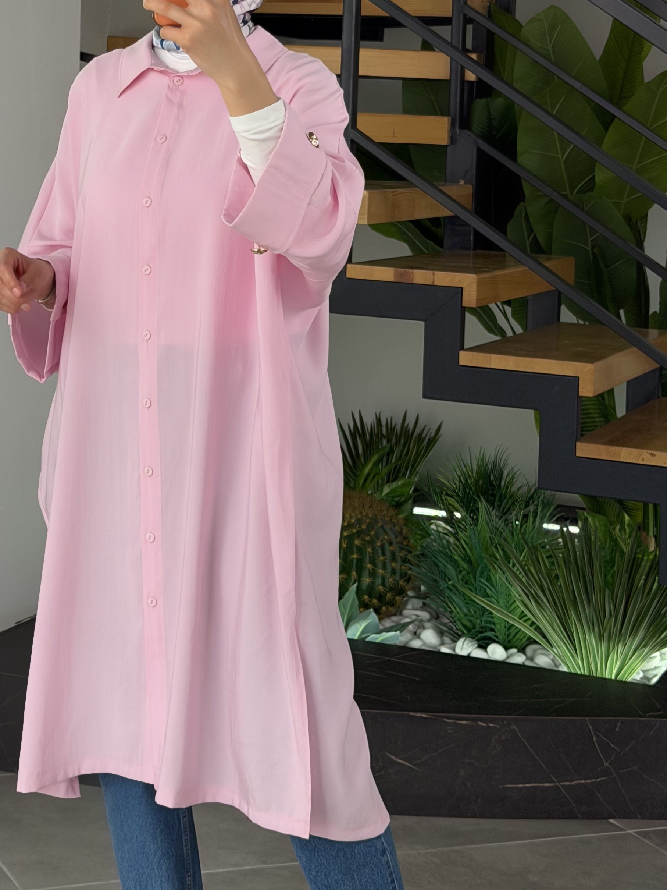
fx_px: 2055
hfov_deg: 18.3
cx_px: 176
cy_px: 259
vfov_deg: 24.2
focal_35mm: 80
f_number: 1.78
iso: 64
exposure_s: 1/373
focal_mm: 6.76
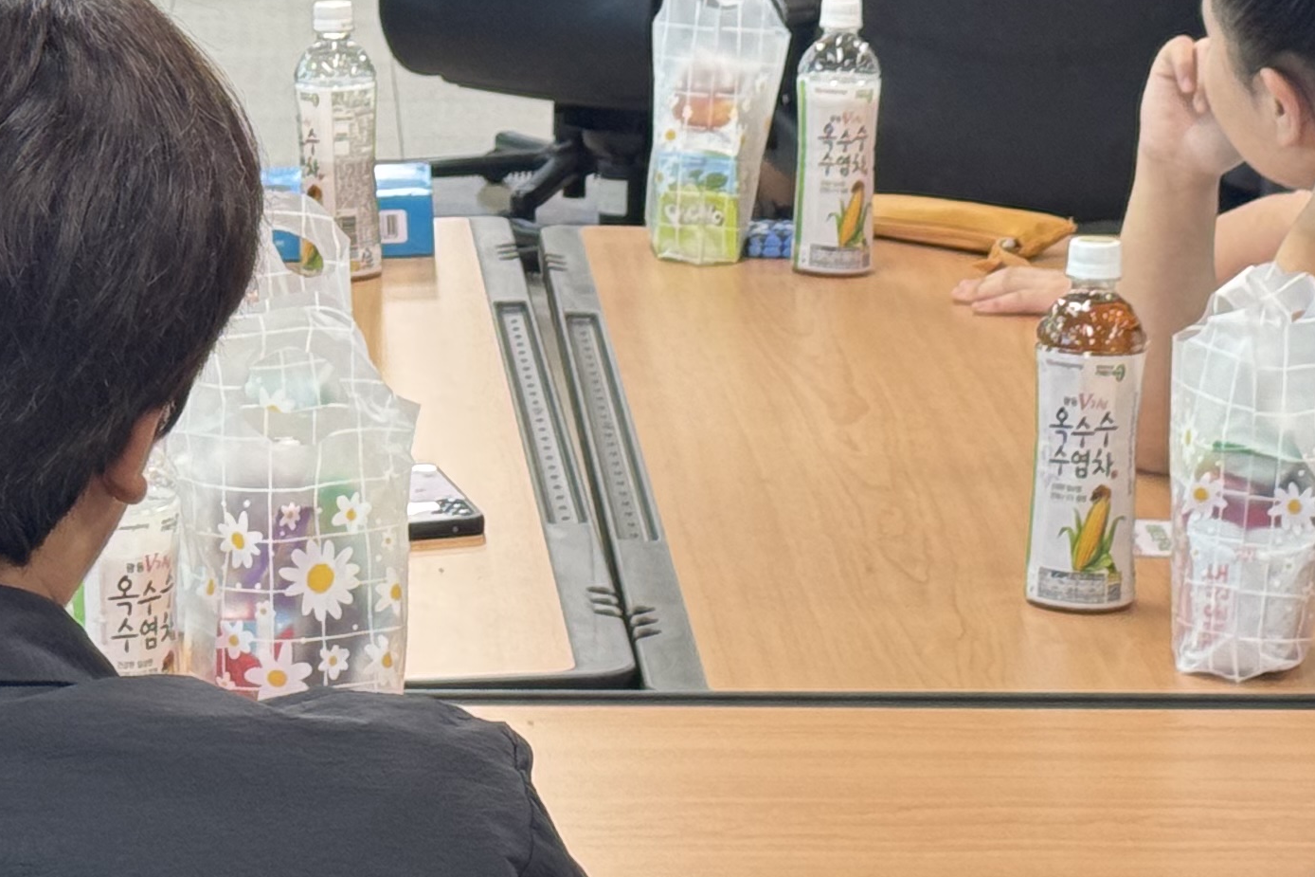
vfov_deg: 9.4
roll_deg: +1.1
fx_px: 5296
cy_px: 178
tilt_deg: -9.5
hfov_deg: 14.1
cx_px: 381
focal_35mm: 145
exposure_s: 1/60
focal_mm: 6.76
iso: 64
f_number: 1.78
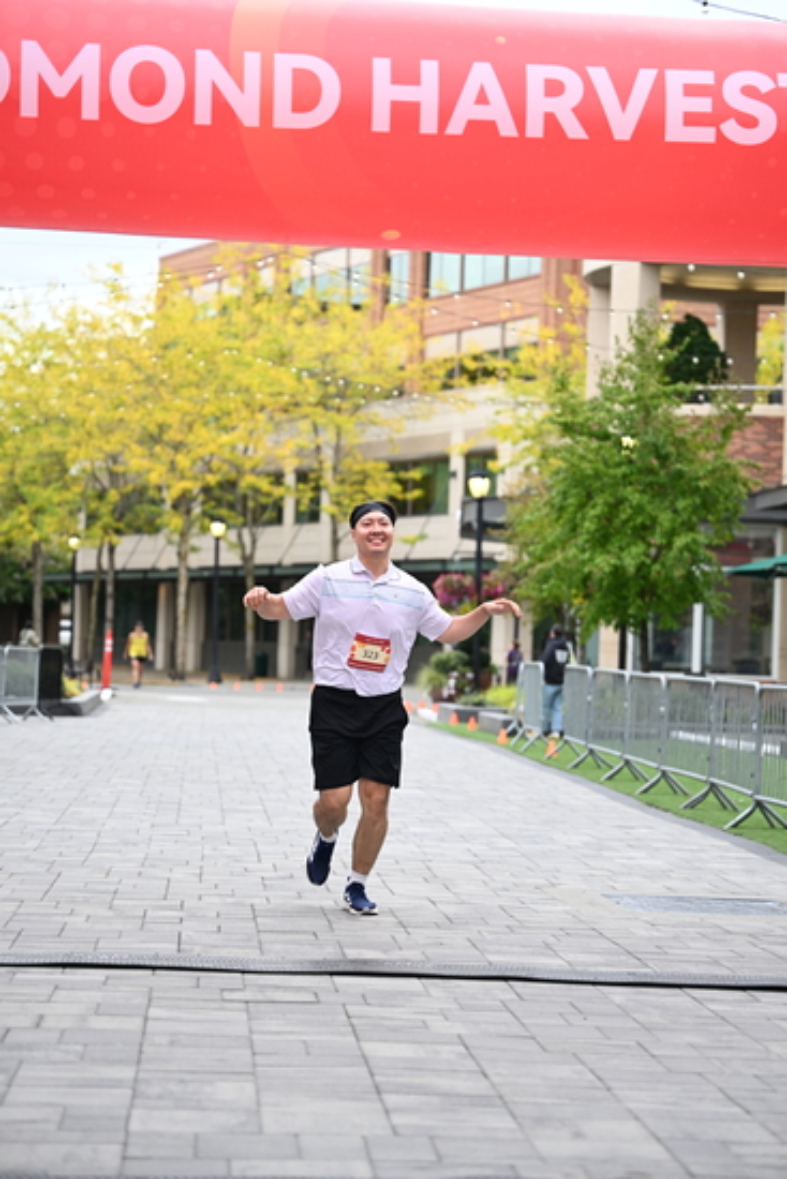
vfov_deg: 24.2
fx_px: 2753
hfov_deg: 16.3
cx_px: 394
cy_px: 590
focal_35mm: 84
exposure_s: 1/1600
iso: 640
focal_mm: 84
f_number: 2.8
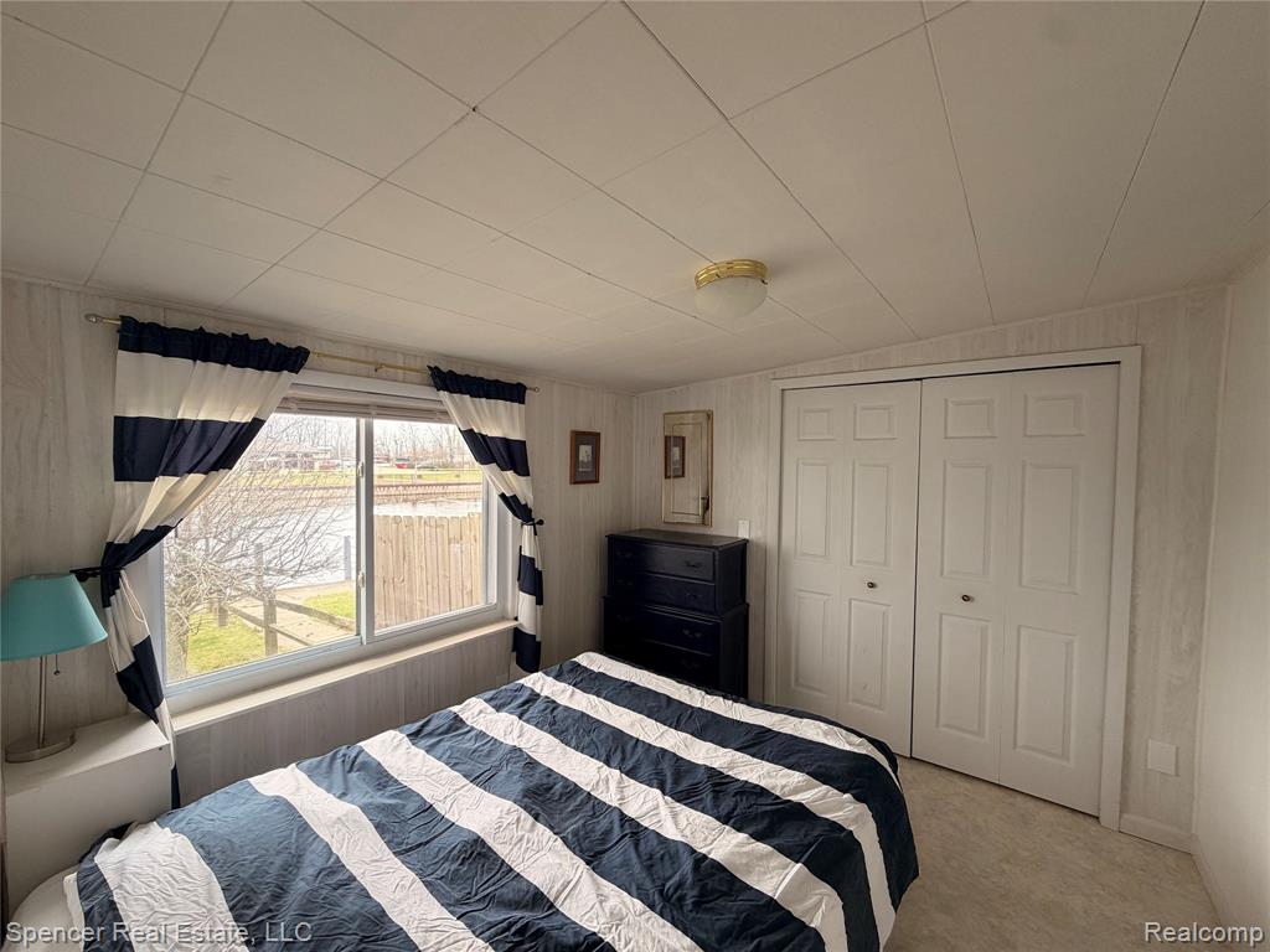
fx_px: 514
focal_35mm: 14
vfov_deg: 85.7
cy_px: 476
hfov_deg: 102.1
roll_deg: -0.6
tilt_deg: -2.3
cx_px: 635
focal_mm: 2.22
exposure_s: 1/121
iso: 100
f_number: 2.2
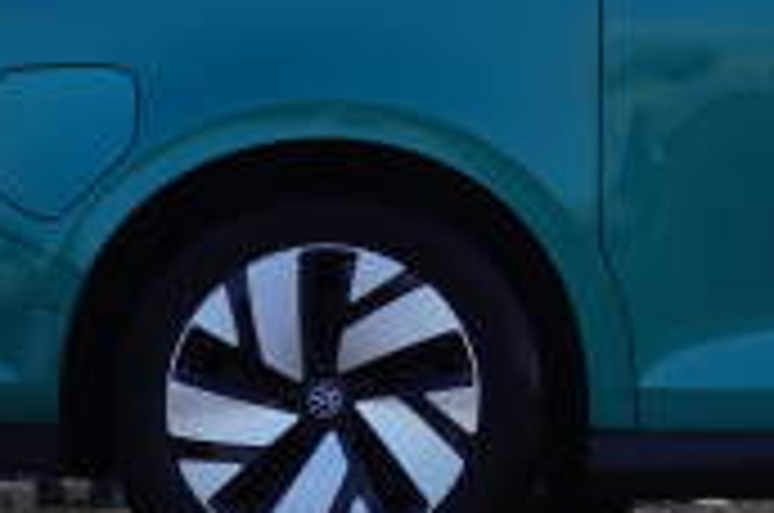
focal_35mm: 207
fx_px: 4439
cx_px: 1210
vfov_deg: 6.6
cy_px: 14
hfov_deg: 9.6
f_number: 8
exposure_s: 1/90
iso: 100
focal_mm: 37
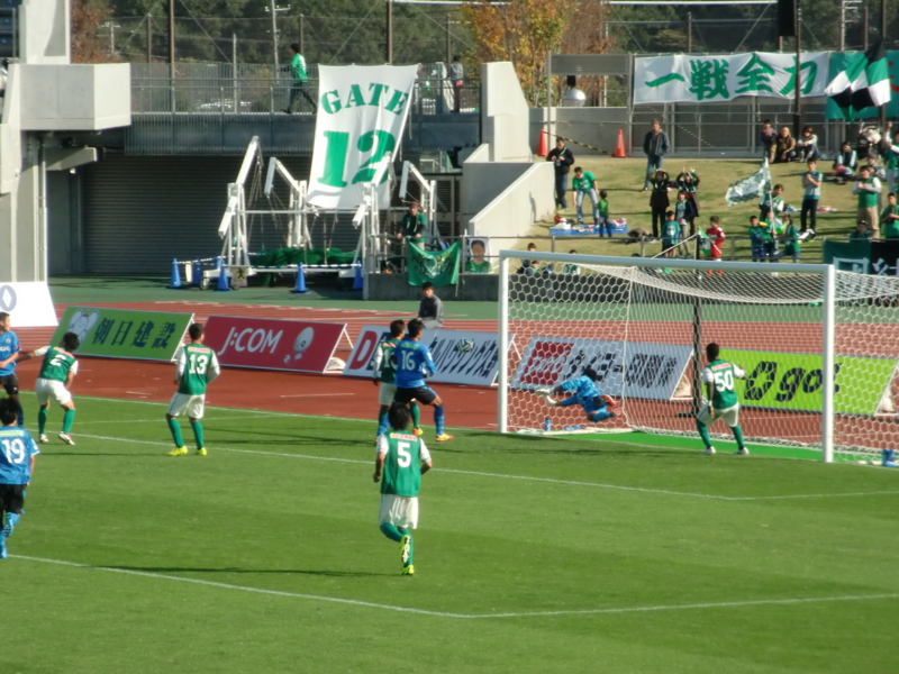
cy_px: 337
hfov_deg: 8.2
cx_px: 450
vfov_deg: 6.2
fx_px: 6233
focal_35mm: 240
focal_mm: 43
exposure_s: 1/1000
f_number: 5.8
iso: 250
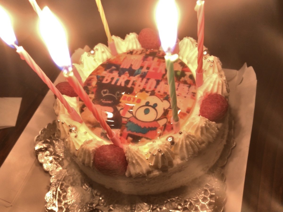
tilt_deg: -52.3
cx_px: 142
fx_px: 229
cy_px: 106
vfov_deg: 49.7
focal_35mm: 28
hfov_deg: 63.4
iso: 125
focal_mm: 3.99
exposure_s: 1/30
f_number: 1.8
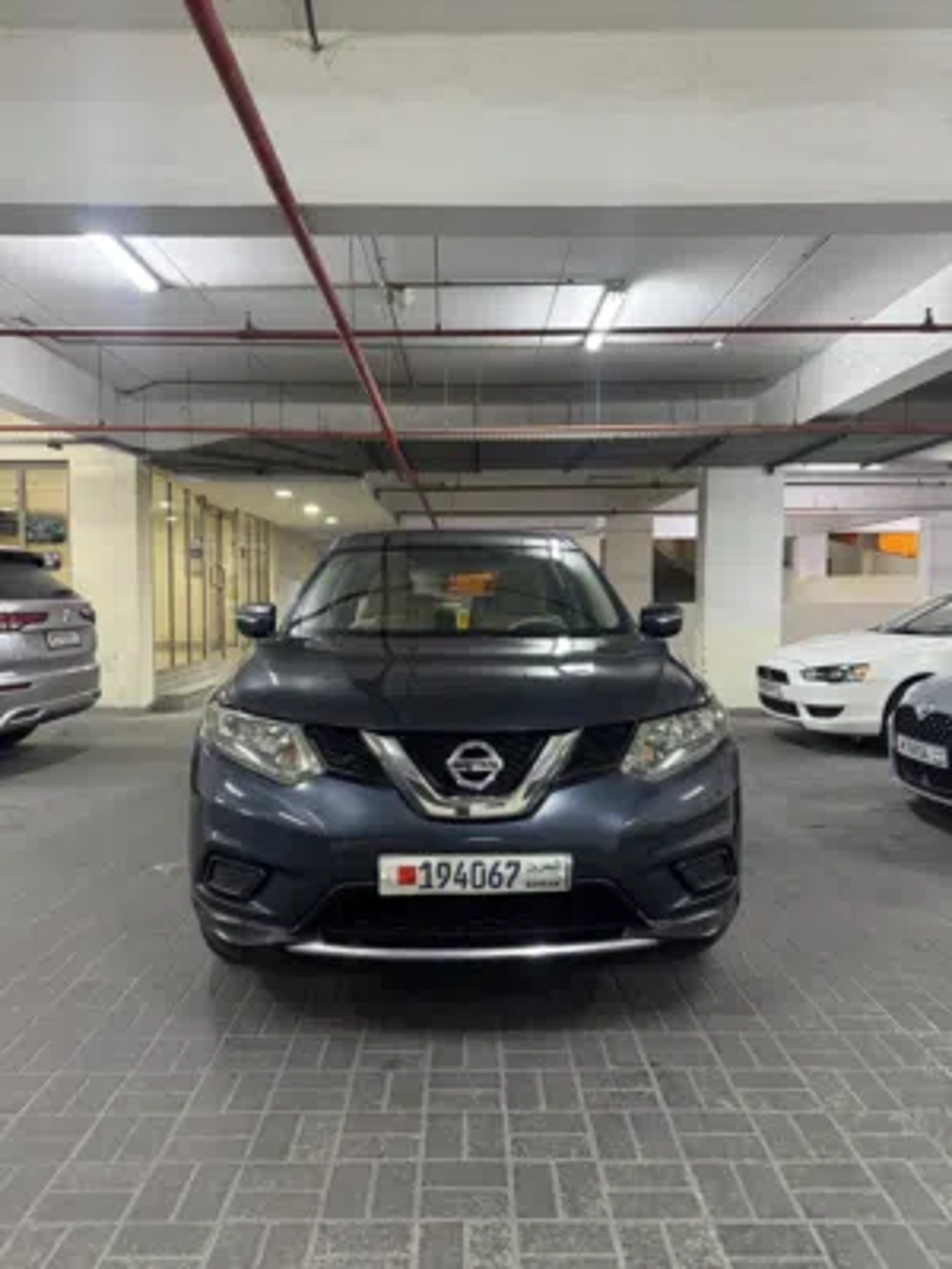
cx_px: 476
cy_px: 634
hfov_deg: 56.8
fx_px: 880
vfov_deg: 71.6
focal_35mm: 24
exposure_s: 1/50
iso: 800
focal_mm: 6.76
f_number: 1.78
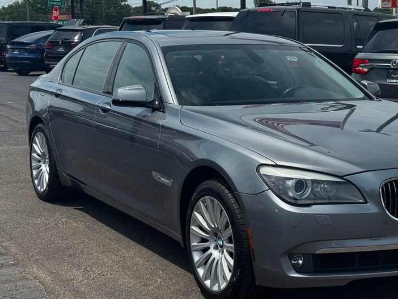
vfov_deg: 21.0
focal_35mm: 70
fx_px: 805
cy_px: 137
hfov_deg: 27.5
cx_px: 281
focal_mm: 6.76
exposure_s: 1/5376
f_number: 1.78
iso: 64
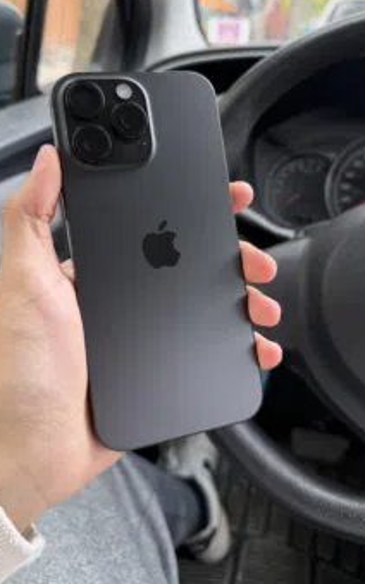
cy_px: 241
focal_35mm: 30
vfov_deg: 62.5
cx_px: 177
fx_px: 477
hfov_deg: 41.8
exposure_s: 1/121
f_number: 1.78
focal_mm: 6.76
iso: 160
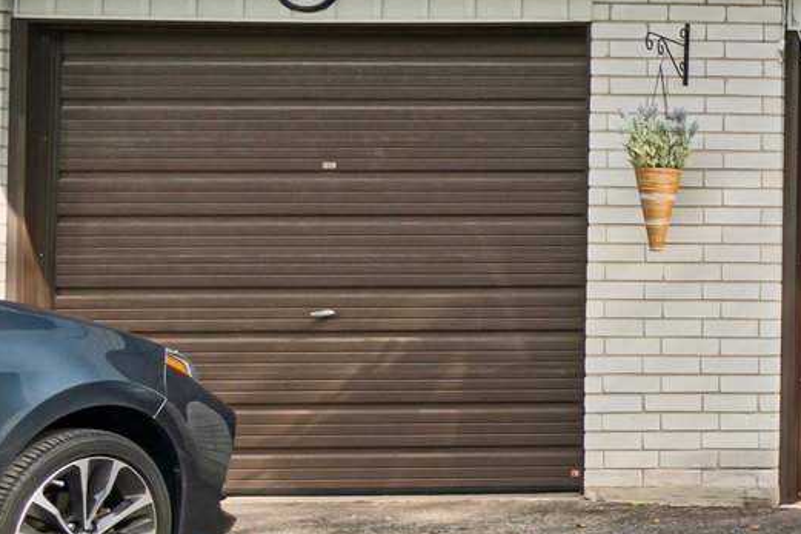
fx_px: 1312
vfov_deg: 23.0
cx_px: 1398
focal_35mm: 59
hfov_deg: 22.4
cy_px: 245
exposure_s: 1/40
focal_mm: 10
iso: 100
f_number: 8
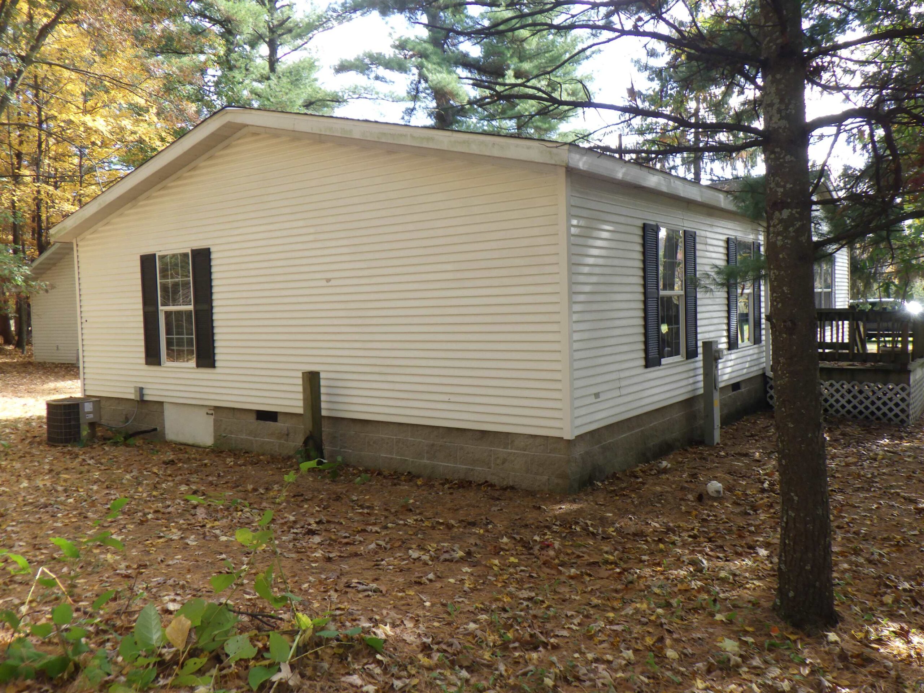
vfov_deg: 49.7
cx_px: 462
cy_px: 346
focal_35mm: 28
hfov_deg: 63.4
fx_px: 747
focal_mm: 5
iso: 125
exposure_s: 1/125
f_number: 3.5
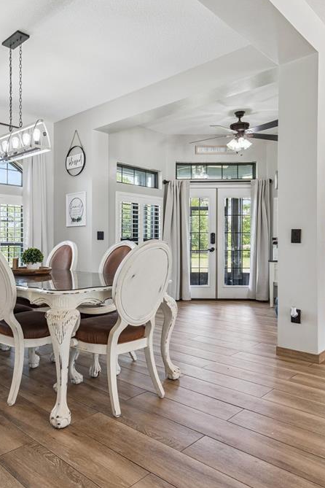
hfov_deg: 48.8
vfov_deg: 69.4
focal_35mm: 26
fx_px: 352
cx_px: 110
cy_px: 242
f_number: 10
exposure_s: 1/50
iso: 800
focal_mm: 17
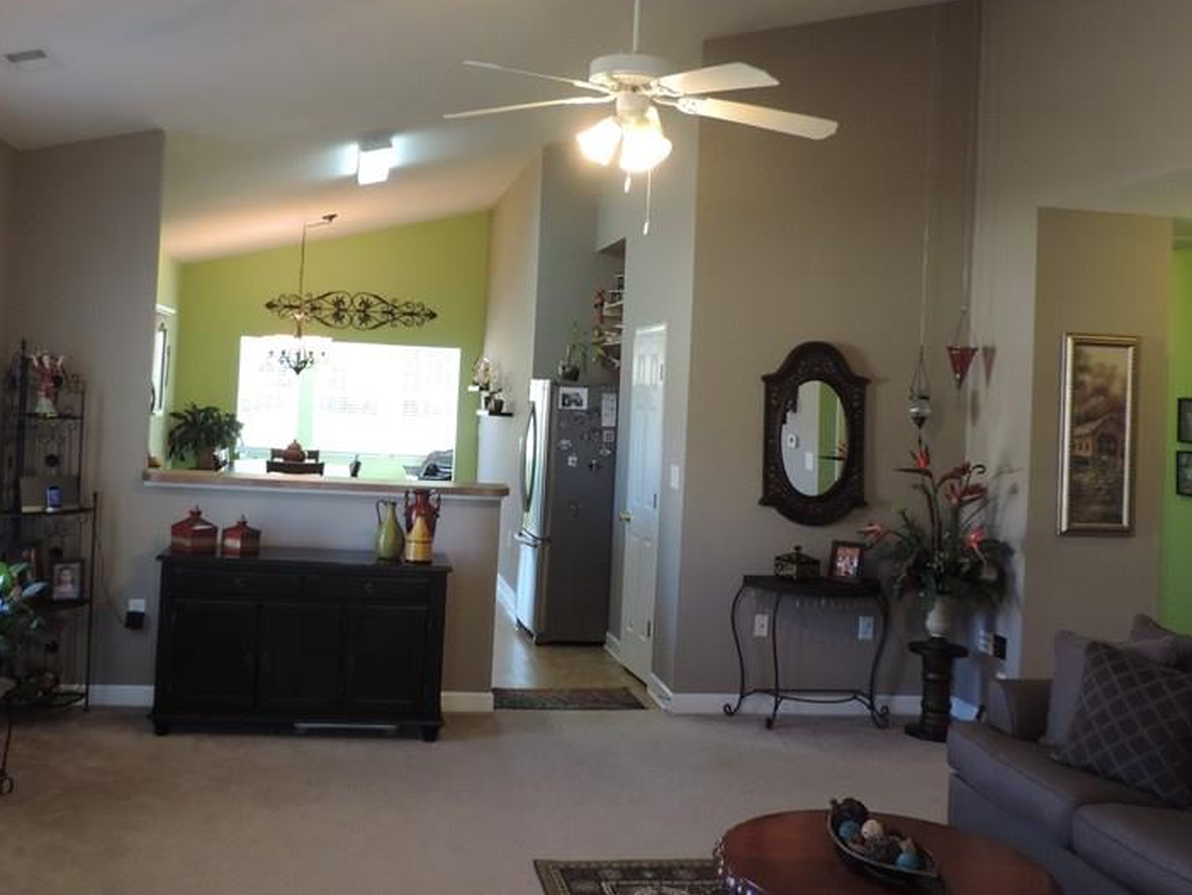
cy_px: 358
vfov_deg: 40.5
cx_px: 525
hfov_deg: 52.5
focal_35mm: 35
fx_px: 1206
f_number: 3
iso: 250
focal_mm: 4.3
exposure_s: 1/30
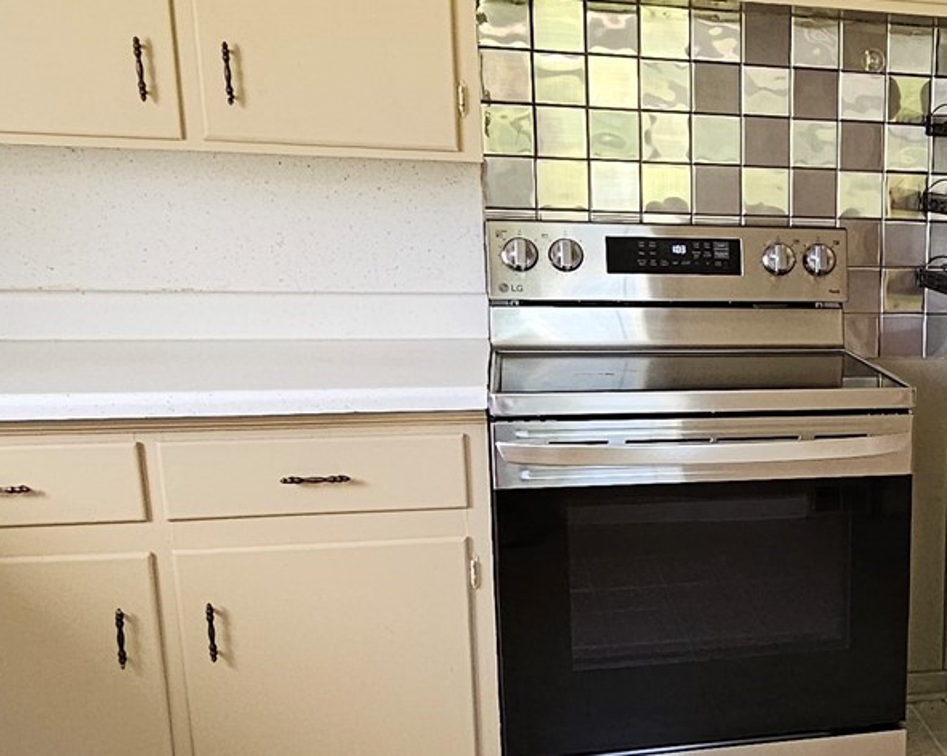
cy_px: 522
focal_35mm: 44
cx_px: 982
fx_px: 1232
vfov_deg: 33.7
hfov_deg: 36.9
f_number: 2.2
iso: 200
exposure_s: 1/100
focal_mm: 2.2
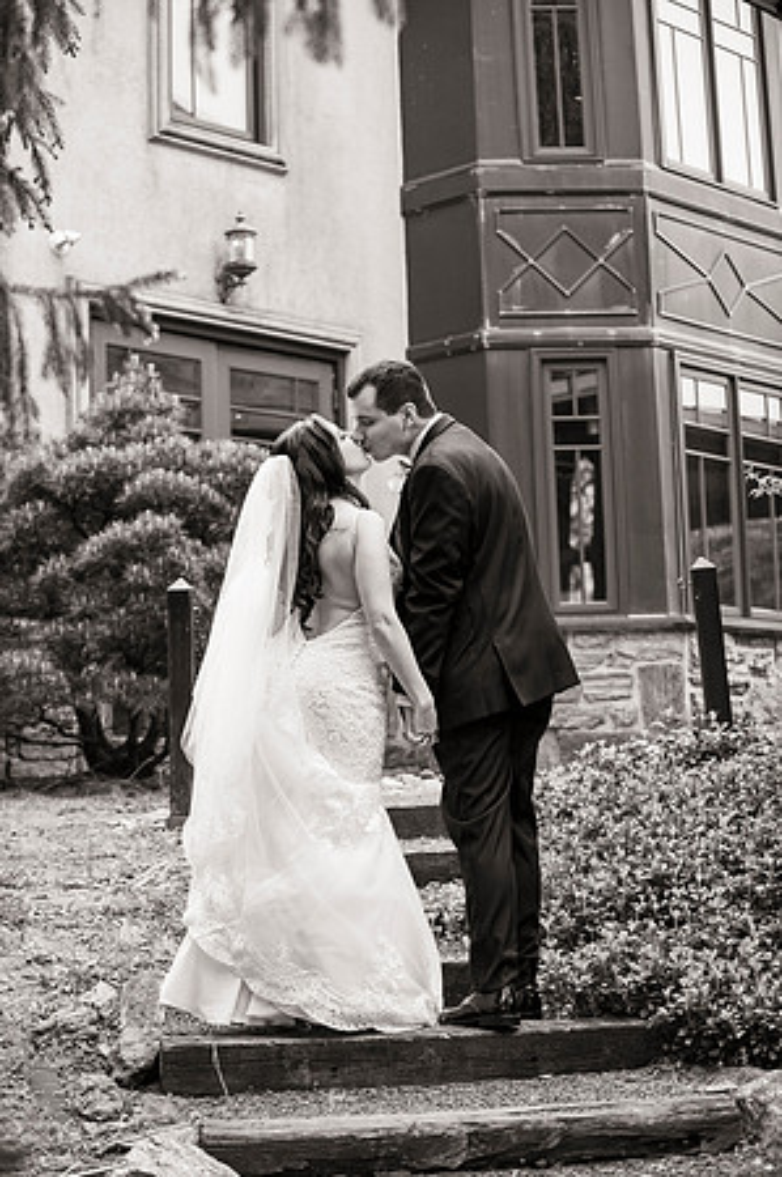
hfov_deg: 19.4
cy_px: 588
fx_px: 2286
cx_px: 391
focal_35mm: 70
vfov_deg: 28.9
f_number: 3.5
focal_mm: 70
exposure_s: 1/1600
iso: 800
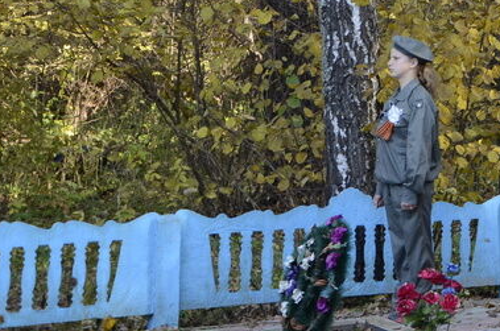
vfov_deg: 11.9
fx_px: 1538
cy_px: -126
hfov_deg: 17.3
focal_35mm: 111
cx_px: 658
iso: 800
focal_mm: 26
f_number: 5
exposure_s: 1/400
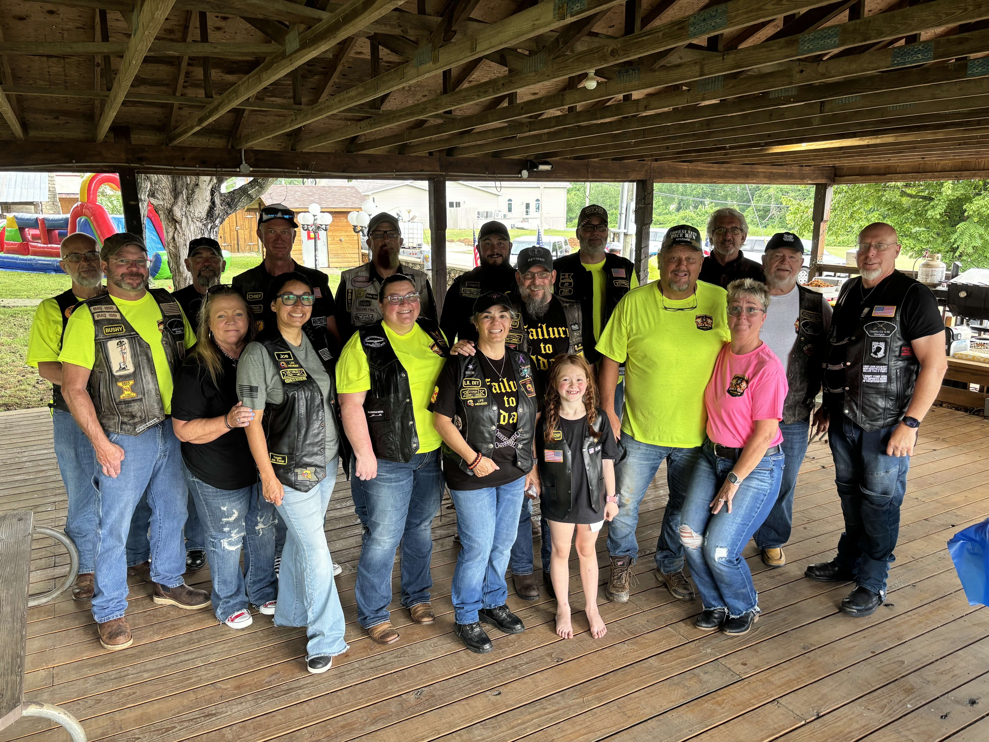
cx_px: 494
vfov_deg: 53.1
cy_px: 371
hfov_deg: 67.3
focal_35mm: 26
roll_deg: +0.0
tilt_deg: -11.9
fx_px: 743
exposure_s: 1/77
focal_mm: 5.96
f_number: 1.6
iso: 125
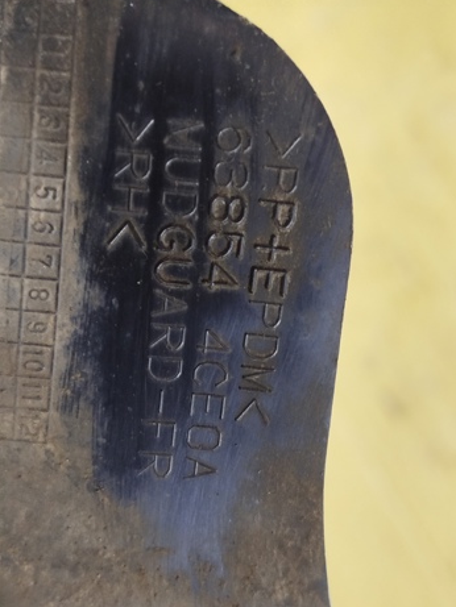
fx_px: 878
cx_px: 235
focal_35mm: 50
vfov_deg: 38.2
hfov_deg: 29.1
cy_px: 312
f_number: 1.7
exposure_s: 1/25
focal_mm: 5.31
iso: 400
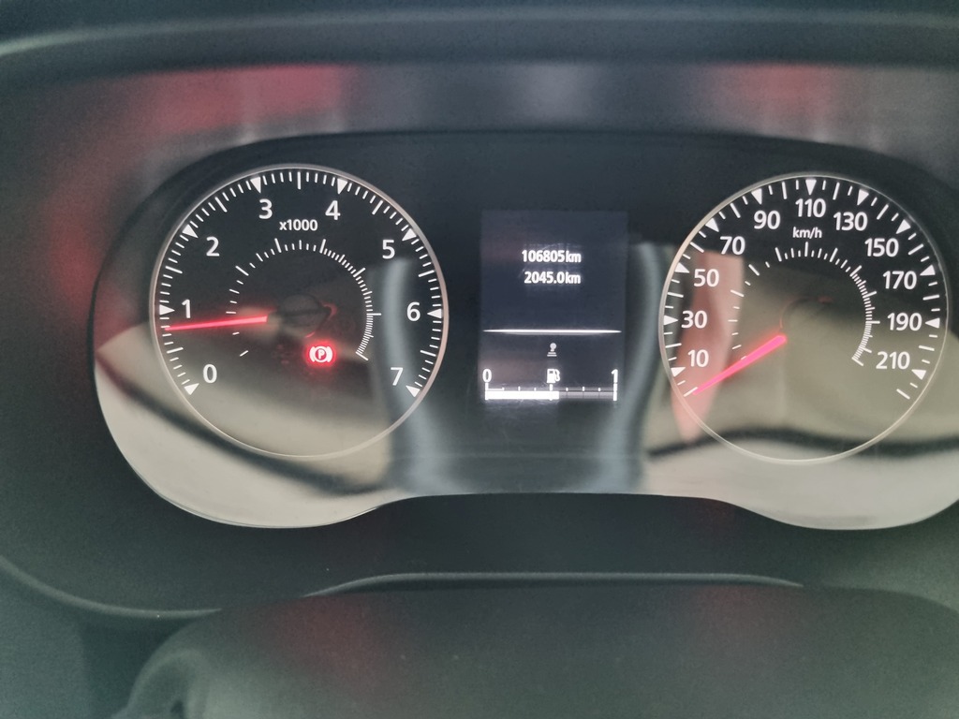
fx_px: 720
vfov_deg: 53.1
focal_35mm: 26
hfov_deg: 67.3
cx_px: 480
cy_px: 360
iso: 500
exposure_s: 1/25
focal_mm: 5.4
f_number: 1.8
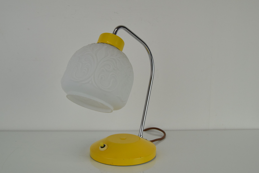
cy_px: 86
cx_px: 130
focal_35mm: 39
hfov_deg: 49.5
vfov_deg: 34.3
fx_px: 281
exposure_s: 1/500
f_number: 11
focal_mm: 26
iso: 1600
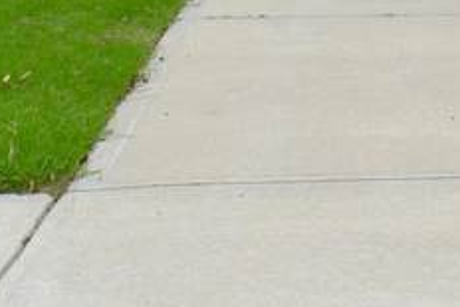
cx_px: 454
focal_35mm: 149
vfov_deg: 8.4
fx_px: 1905
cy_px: -460
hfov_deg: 13.6
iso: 400
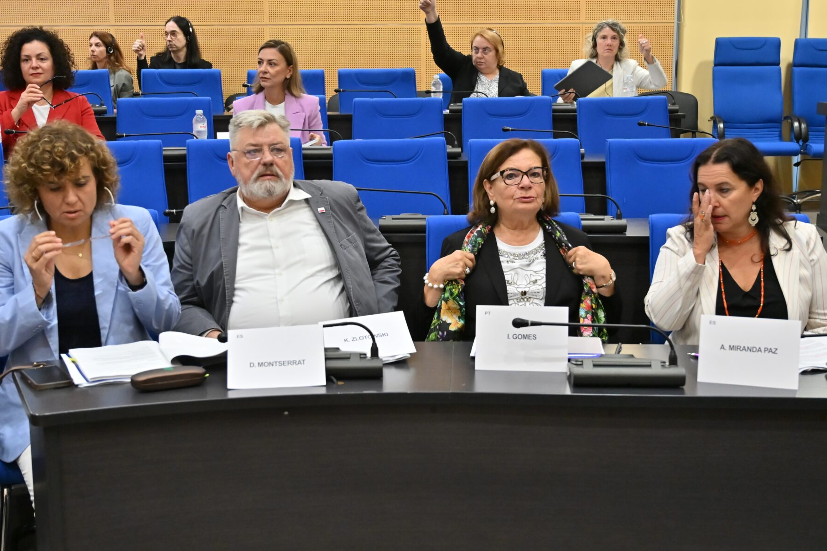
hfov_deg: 42.1
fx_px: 1073
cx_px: 421
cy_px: 259
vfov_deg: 28.8
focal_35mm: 47
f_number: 4
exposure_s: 1/160
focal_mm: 32.5
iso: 2000
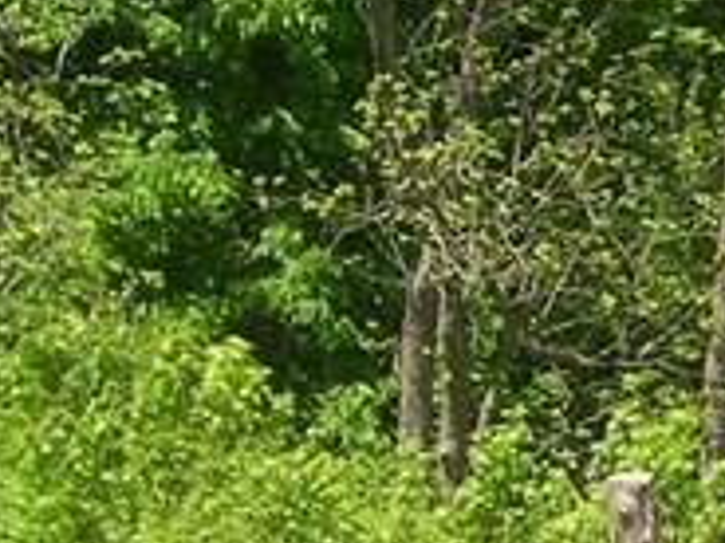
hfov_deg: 8.5
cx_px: 1789
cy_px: 543
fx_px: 4440
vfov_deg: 7.0
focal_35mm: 212
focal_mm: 8
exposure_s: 1/113
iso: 100
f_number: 7.6
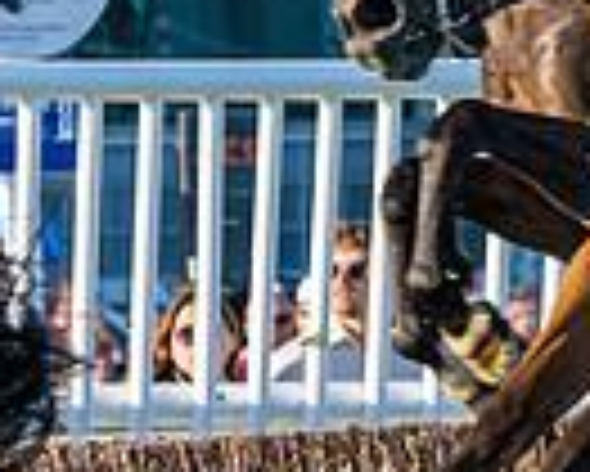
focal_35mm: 777
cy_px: 555
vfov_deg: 2.0
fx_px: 13578
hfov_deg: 2.5
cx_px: 77
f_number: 4
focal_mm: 86
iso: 200
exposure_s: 1/1250
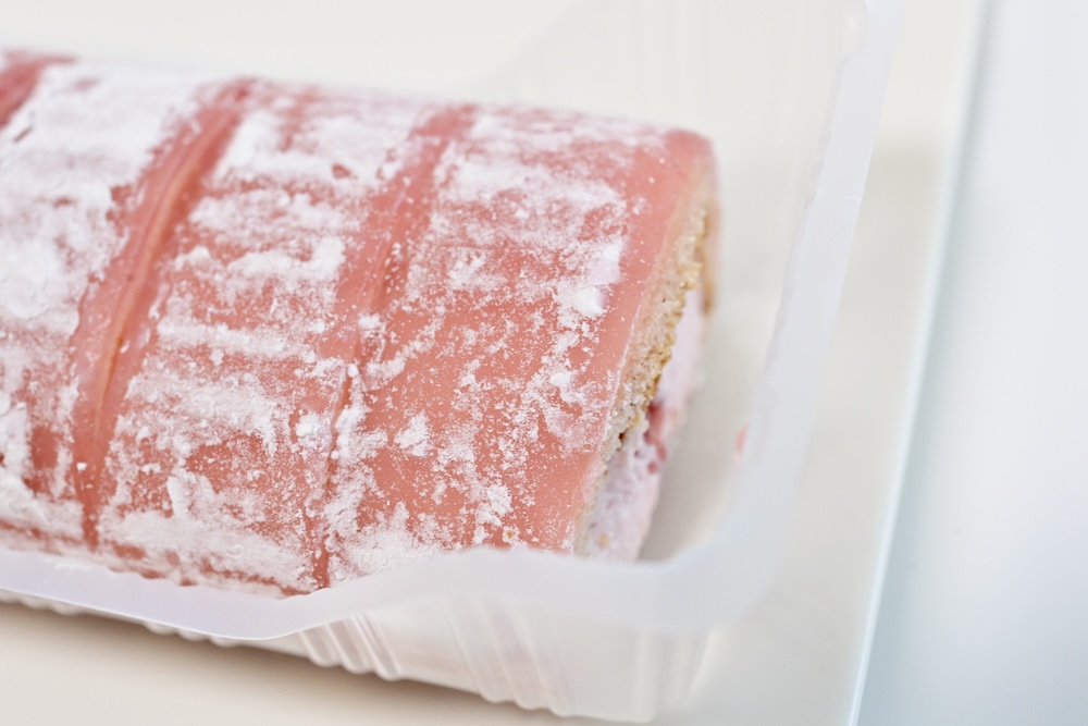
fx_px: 1813
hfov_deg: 33.4
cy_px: 363
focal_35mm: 60
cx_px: 544
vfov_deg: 22.6
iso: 6400
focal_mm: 60
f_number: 8
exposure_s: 1/125
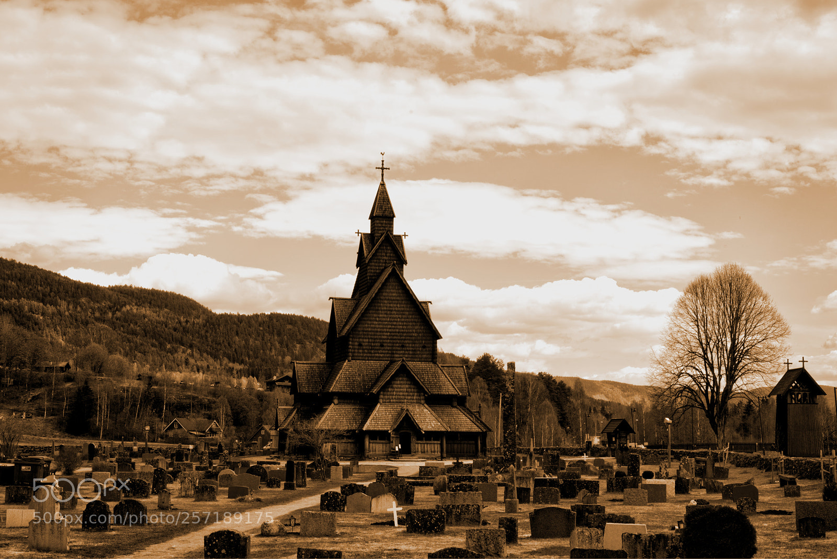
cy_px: 280
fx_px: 1163
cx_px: 418
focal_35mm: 50
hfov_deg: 39.6
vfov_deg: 27.0
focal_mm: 50
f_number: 18
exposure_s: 1/50
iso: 200
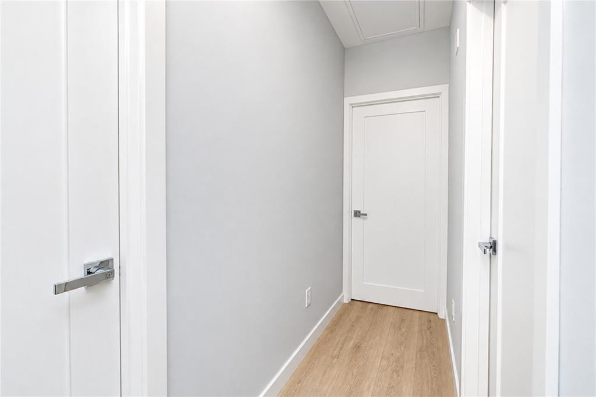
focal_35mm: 15
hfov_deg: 100.4
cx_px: 298
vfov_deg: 77.3
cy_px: 198
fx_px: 248
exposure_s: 1/80
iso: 1250
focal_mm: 10
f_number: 8
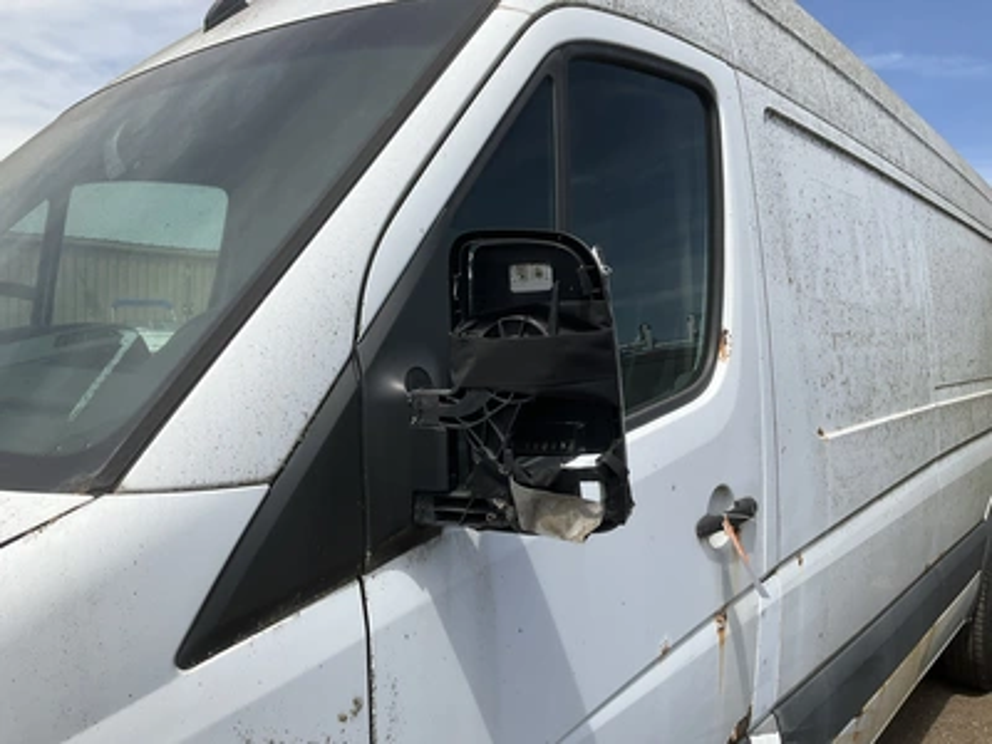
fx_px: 831
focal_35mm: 29
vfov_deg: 48.2
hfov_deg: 61.7
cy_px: 372
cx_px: 496
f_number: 1.8
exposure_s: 1/2058
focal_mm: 3
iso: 25
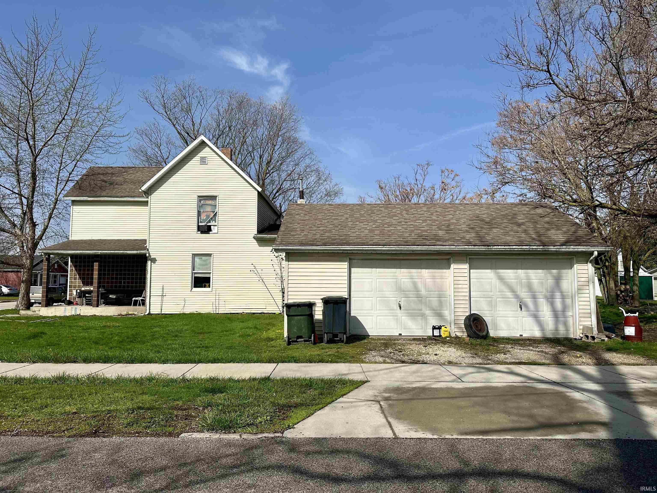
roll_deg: -0.5
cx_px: 328
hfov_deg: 71.6
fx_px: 456
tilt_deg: +3.8
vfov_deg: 56.8
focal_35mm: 24
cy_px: 246
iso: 80
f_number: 1.78
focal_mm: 6.86
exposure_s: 1/9709
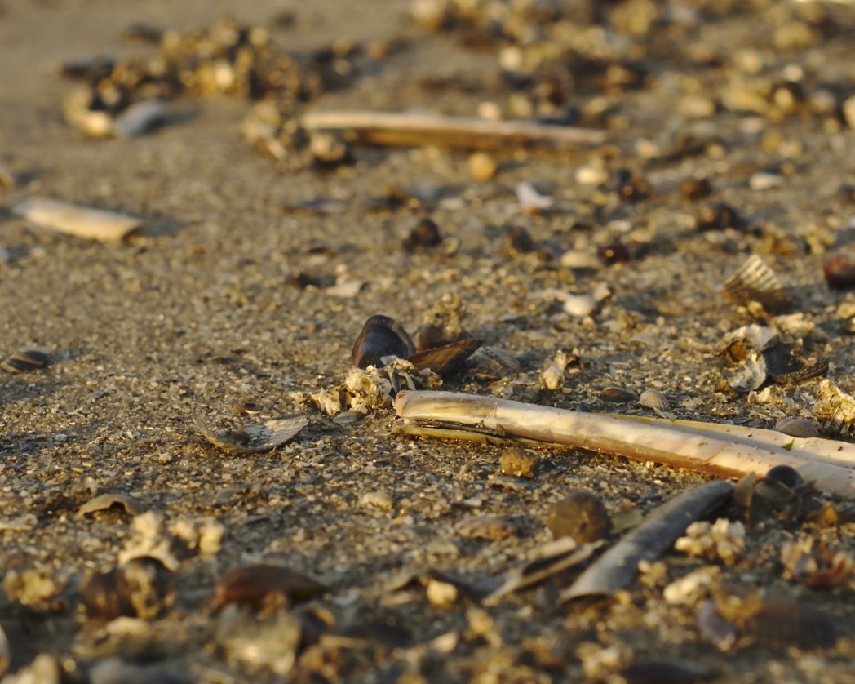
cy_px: 270
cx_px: 516
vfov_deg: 12.0
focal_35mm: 129
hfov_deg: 14.9
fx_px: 3264
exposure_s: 1/125
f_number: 5.6
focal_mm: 50
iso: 100
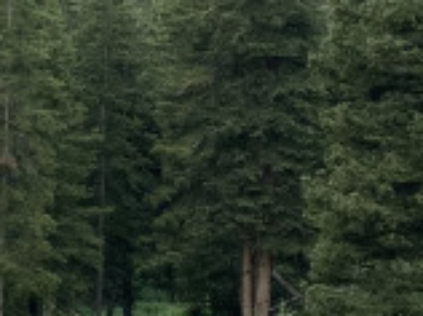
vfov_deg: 8.4
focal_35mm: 169
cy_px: -292
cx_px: -525
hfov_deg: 10.4
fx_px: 2062
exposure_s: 1/919
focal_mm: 4.25
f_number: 1.8
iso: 32
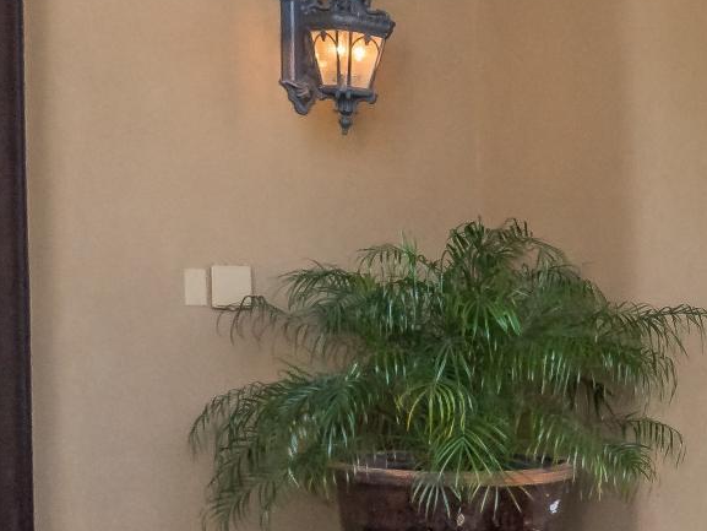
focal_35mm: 80
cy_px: 424
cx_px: 1048
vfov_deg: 18.3
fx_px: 1634
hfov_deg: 20.9
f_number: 8
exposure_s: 1/200
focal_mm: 16
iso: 1000
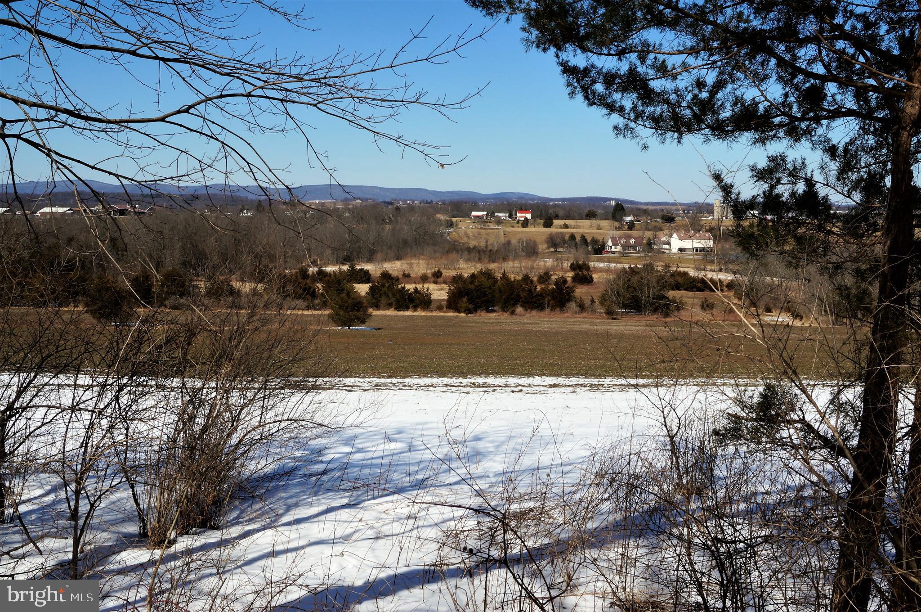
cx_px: 460
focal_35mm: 42
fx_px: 1073
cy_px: 306
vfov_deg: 31.8
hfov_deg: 46.5
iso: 200
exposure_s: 1/320
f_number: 16
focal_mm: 28
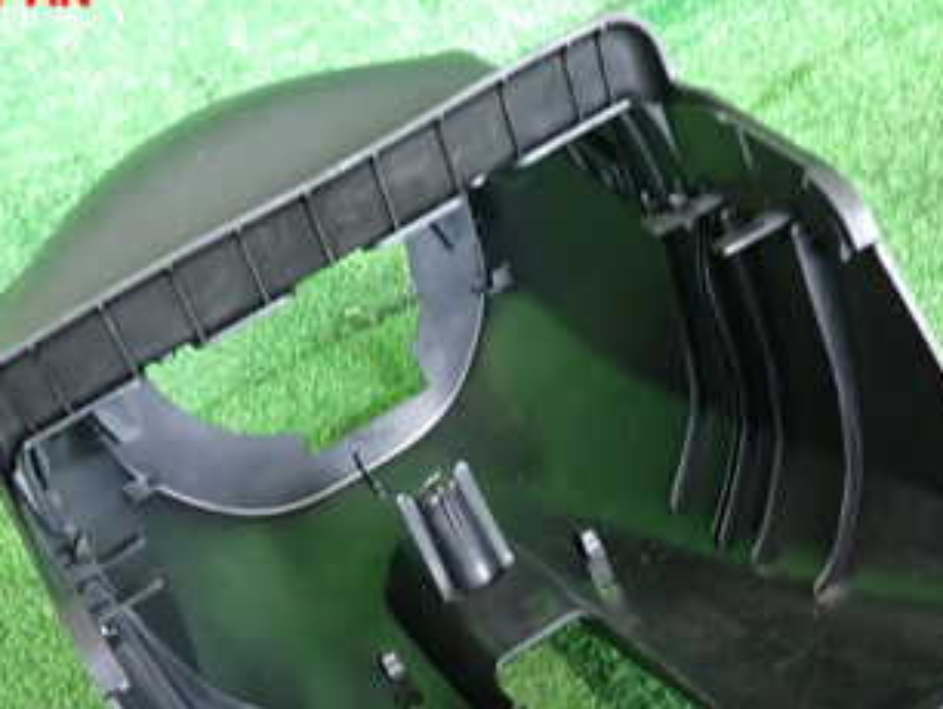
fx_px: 1336
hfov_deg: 38.9
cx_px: 456
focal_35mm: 49
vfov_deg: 28.5
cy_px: 641
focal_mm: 4.5
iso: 400
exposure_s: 1/30
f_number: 2
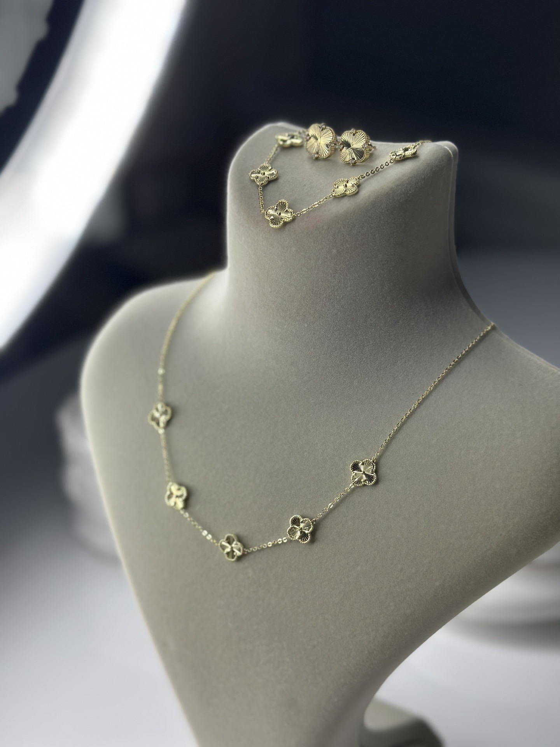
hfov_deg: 30.3
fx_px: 1035
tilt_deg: -26.7
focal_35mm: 48
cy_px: 374
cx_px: 280
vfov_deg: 39.7
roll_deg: +1.5
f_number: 1.78
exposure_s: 1/487
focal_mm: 6.86
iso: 80
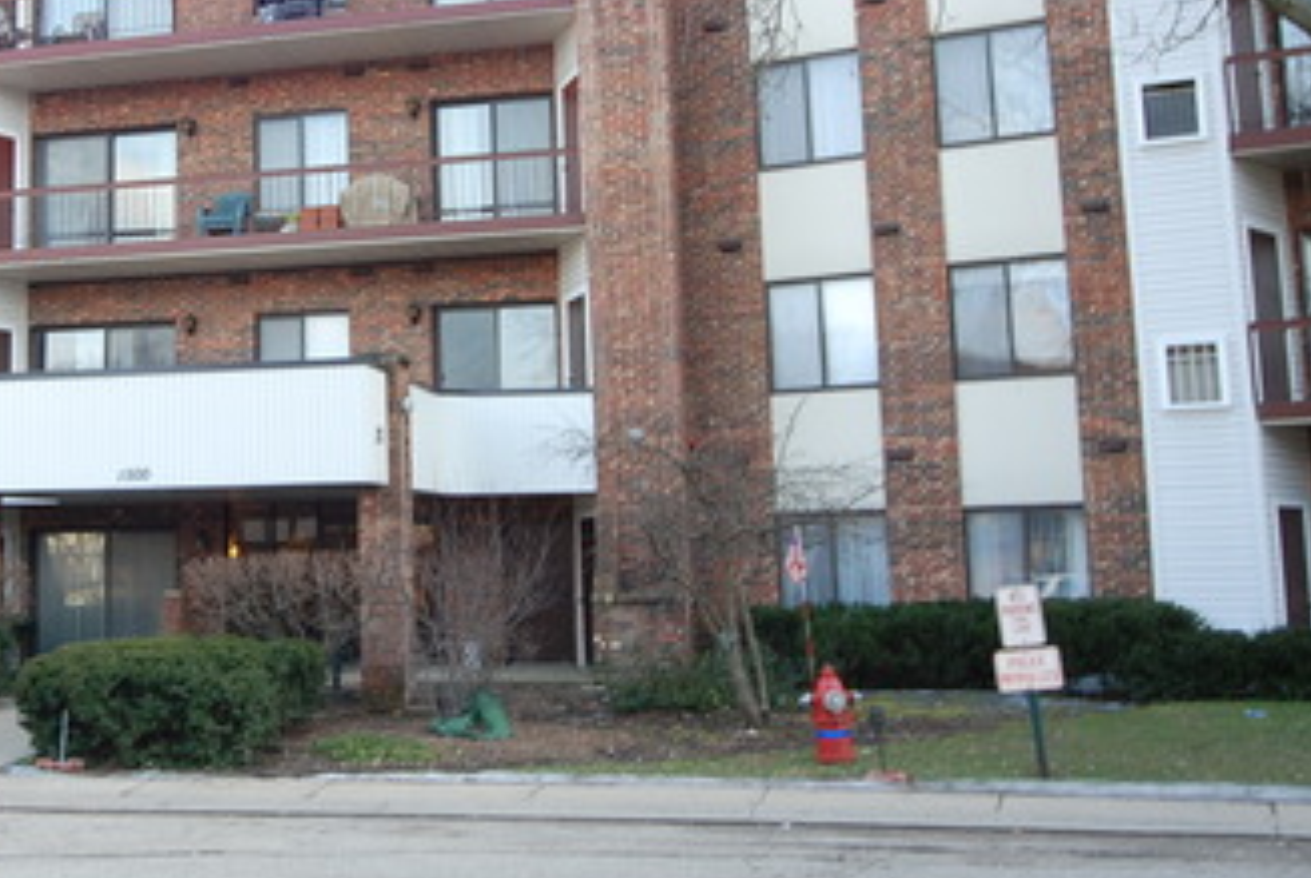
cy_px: 293
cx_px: 261
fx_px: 1604
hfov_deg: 42.5
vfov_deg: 30.4
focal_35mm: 44
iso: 200
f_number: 5.6
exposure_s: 1/125
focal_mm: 15
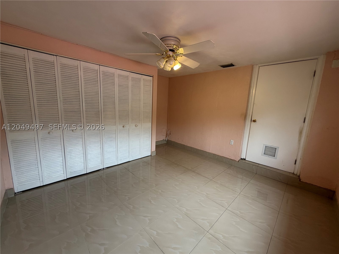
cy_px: 127
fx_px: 137
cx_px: 170
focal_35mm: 14
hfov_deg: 102.1
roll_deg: -1.6
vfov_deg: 85.7
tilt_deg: -9.4
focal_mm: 2.22
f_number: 2.2
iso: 160
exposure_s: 1/121
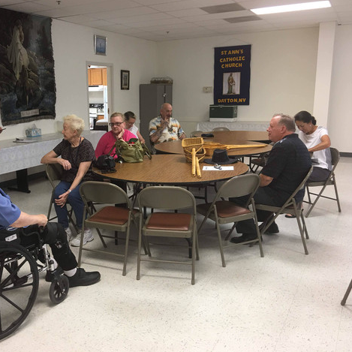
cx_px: 127
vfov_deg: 47.2
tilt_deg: -11.1
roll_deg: +1.7
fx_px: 403
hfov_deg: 46.7
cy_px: 176
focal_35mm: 35
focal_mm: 4.15
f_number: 2.2
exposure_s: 1/15
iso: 32
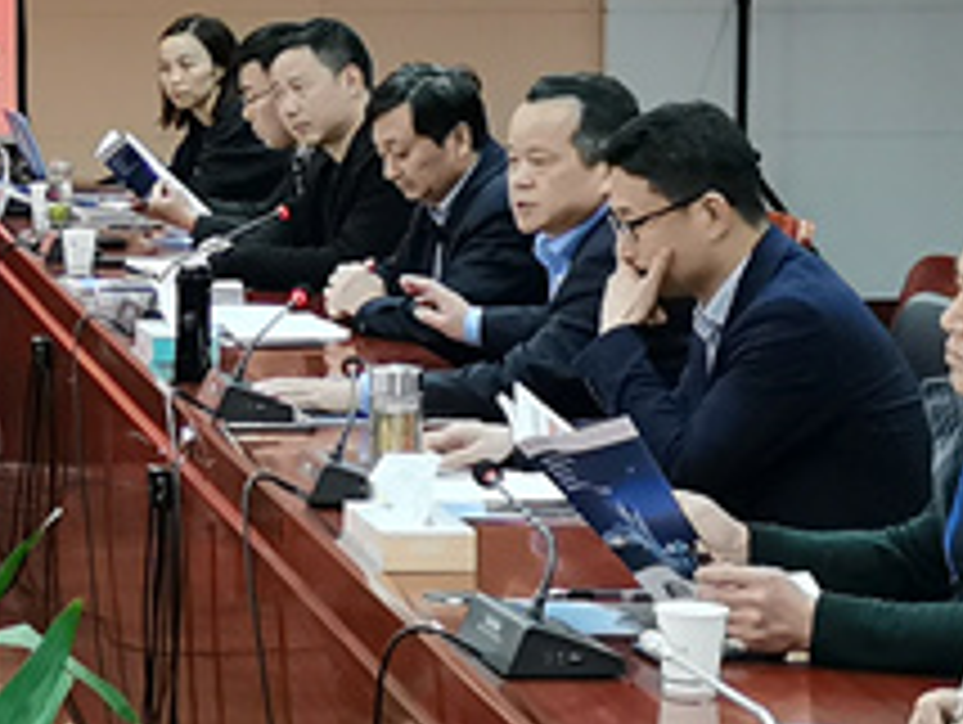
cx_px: -315
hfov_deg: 12.5
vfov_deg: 9.7
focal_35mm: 153
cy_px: 252
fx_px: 4261
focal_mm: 5.58
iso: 200
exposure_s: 1/50
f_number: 1.8
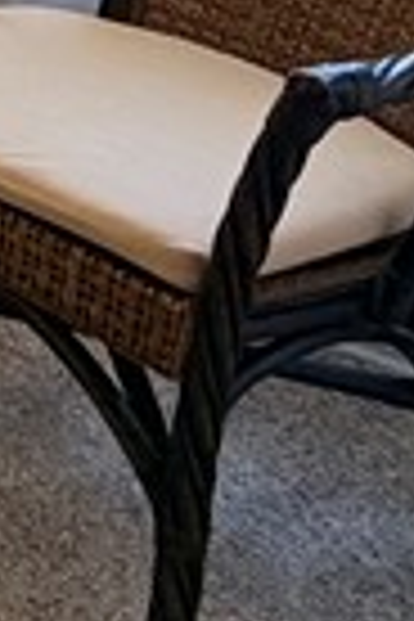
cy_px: -333
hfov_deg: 8.1
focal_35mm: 108
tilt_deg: -14.5
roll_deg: +1.7
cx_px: -1202
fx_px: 1863
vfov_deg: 17.0
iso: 200
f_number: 2.2
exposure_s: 1/120
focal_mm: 2.22
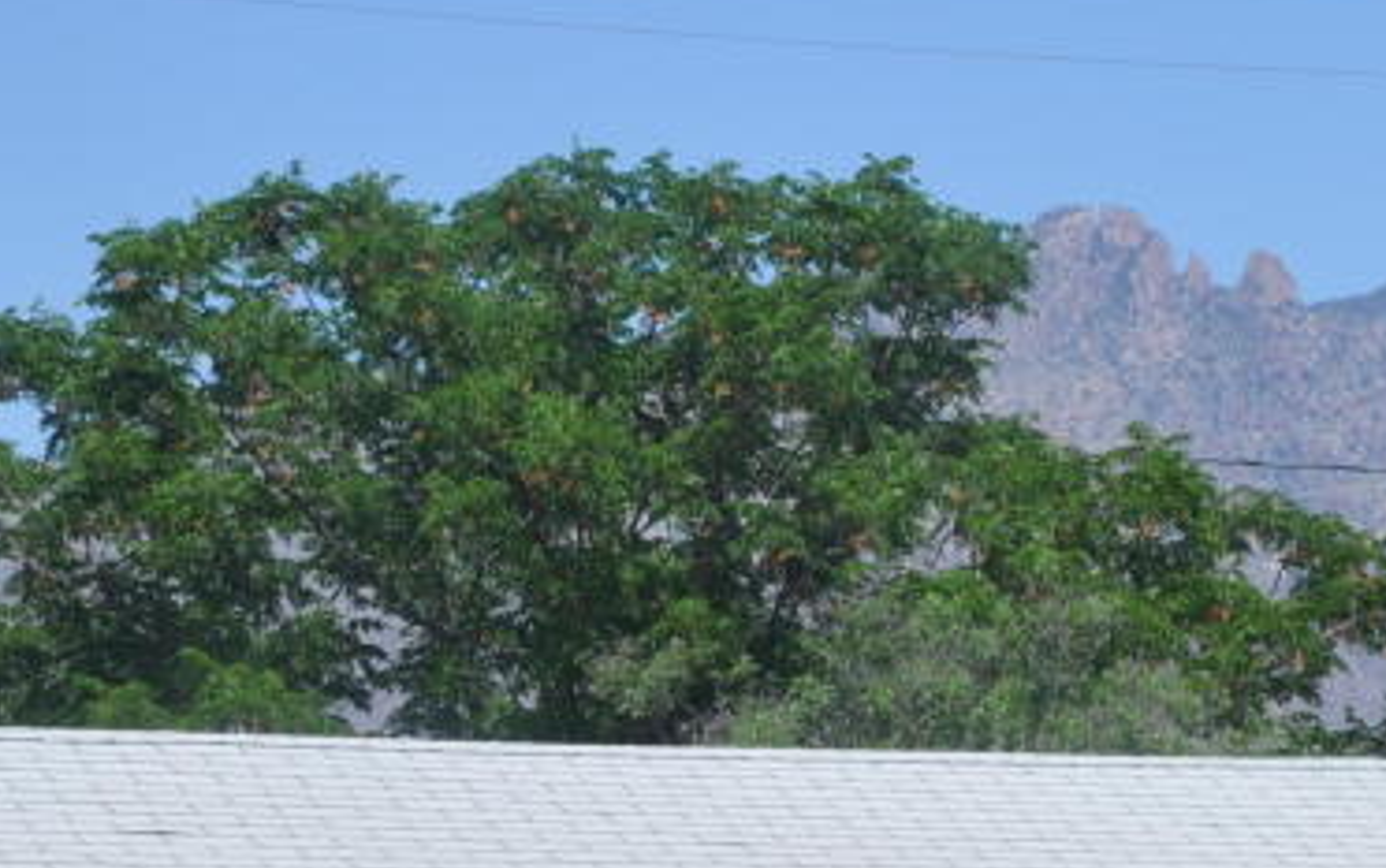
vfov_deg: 4.5
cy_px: 808
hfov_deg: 7.0
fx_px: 11112
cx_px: 2090
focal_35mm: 294
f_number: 10
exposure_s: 1/400
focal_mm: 62
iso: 200
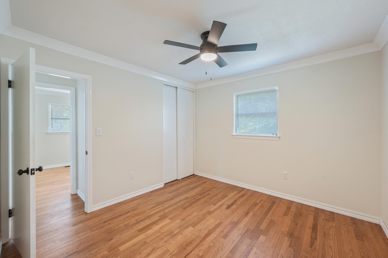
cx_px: 194
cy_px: 129
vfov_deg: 81.1
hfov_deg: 104.3
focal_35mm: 14
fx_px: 151
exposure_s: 1/25
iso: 1600
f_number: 8
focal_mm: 14
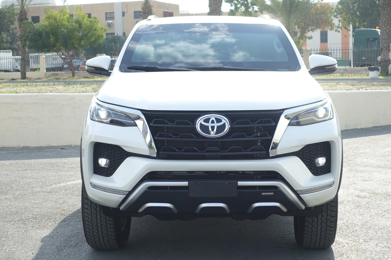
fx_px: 760
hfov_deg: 28.8
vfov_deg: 19.5
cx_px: 196
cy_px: 130
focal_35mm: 70
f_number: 5
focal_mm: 25.7
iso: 125
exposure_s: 1/80
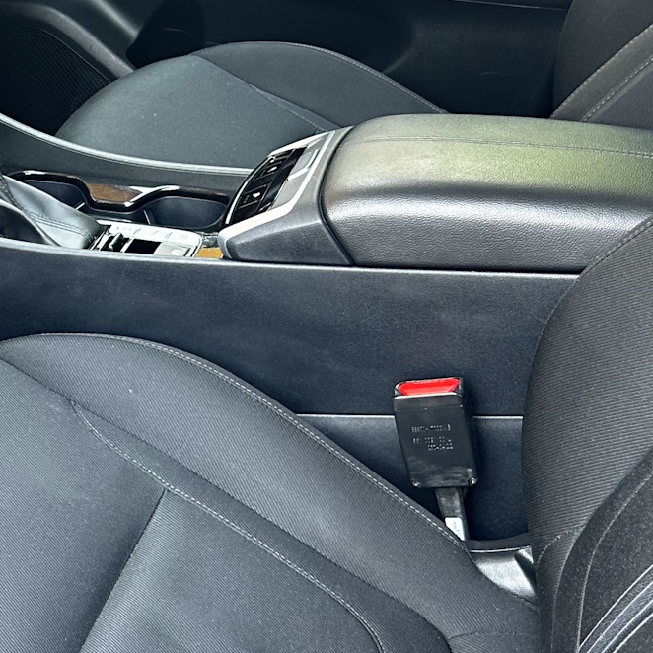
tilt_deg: -27.9
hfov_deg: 23.0
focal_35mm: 70
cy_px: 321
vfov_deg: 24.7
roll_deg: -0.1
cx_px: -83
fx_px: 1494
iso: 125
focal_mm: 5.7
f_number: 1.5
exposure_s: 1/114
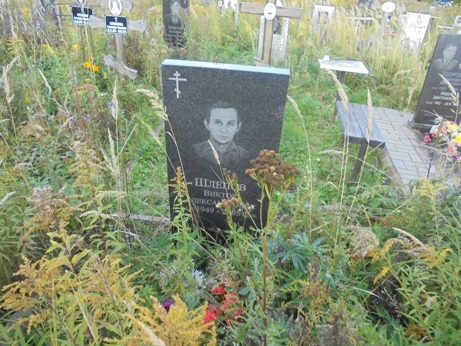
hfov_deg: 67.3
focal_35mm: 26
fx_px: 346
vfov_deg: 53.1
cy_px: 173
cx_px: 230
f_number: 3.5
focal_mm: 4.6
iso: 400
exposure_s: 1/125
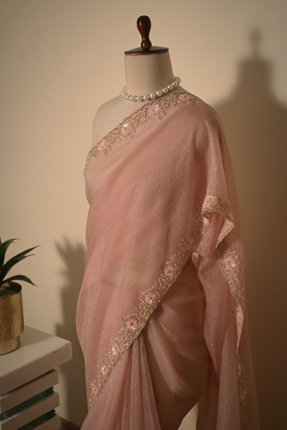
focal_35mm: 51
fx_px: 604
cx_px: 142
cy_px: 212
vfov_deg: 39.2
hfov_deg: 26.7
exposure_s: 1/100
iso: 2000
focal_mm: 33
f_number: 5
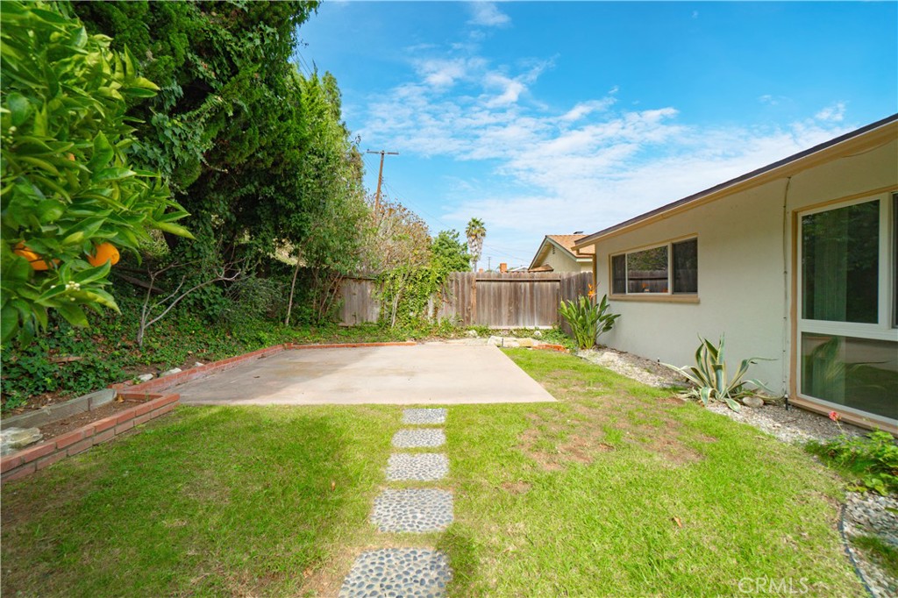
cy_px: 299
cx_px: 449
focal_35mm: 15
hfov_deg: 100.4
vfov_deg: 77.3
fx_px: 374
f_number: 7.1
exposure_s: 1/500
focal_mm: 10
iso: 320
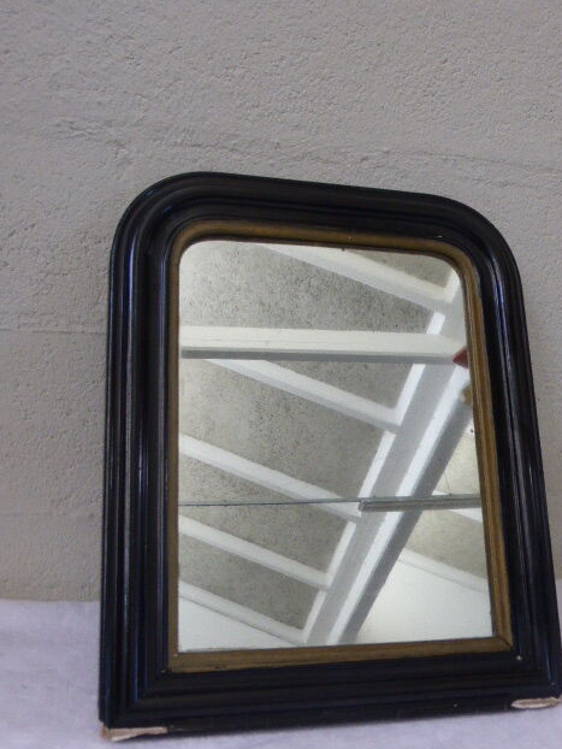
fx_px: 779
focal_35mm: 36
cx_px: 279
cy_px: 382
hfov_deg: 39.7
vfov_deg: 51.3
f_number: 3.7
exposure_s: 1/50
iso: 400
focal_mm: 6.1
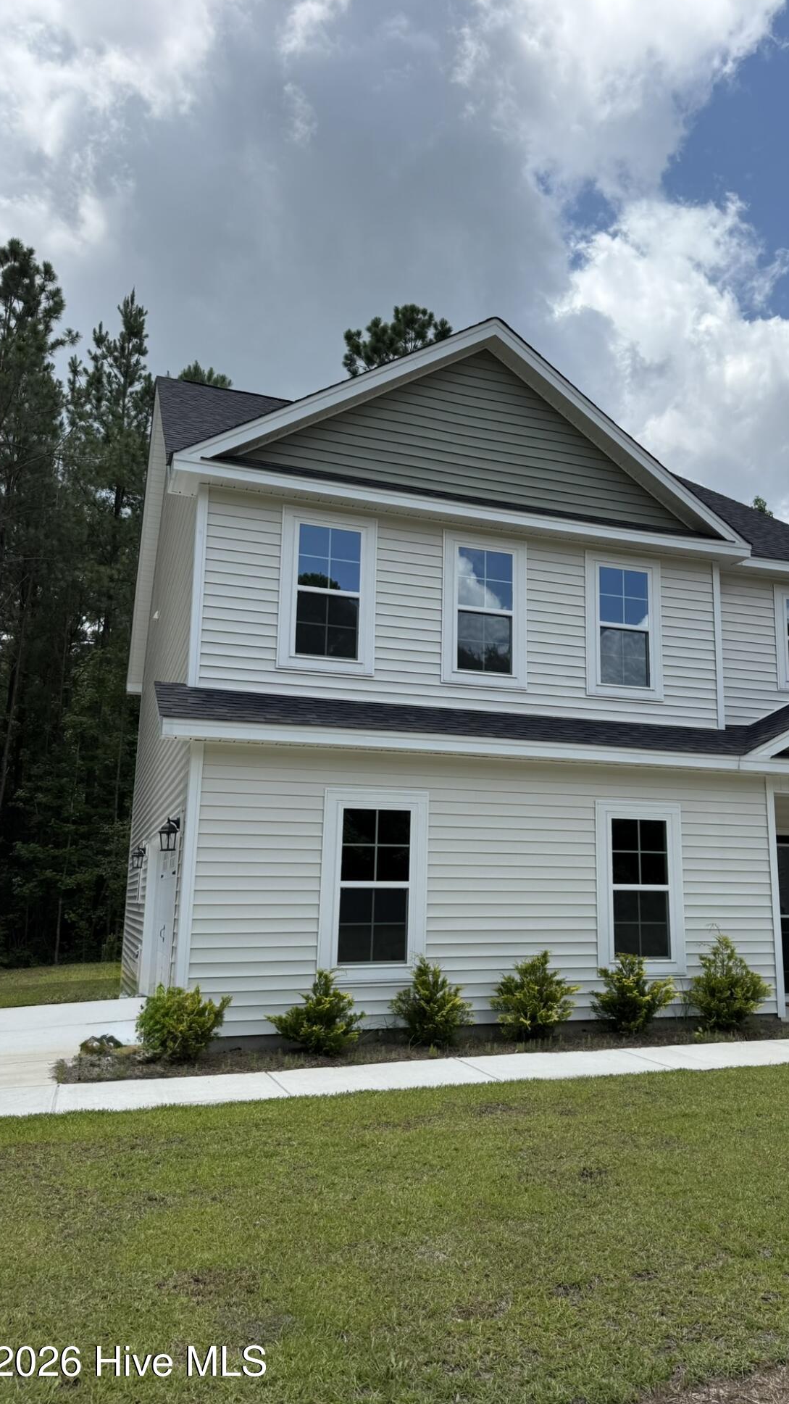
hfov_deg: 42.5
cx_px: 501
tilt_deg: +11.4
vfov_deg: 69.9
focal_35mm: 27
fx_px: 1005
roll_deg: -0.4
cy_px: 703
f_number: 1.78
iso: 100
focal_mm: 6.76
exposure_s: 1/6173
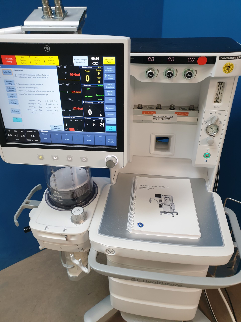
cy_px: 161
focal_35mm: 26
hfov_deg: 53.1
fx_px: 241
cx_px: 120
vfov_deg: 67.3
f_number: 2.4
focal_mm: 4.3
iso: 125
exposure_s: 1/50
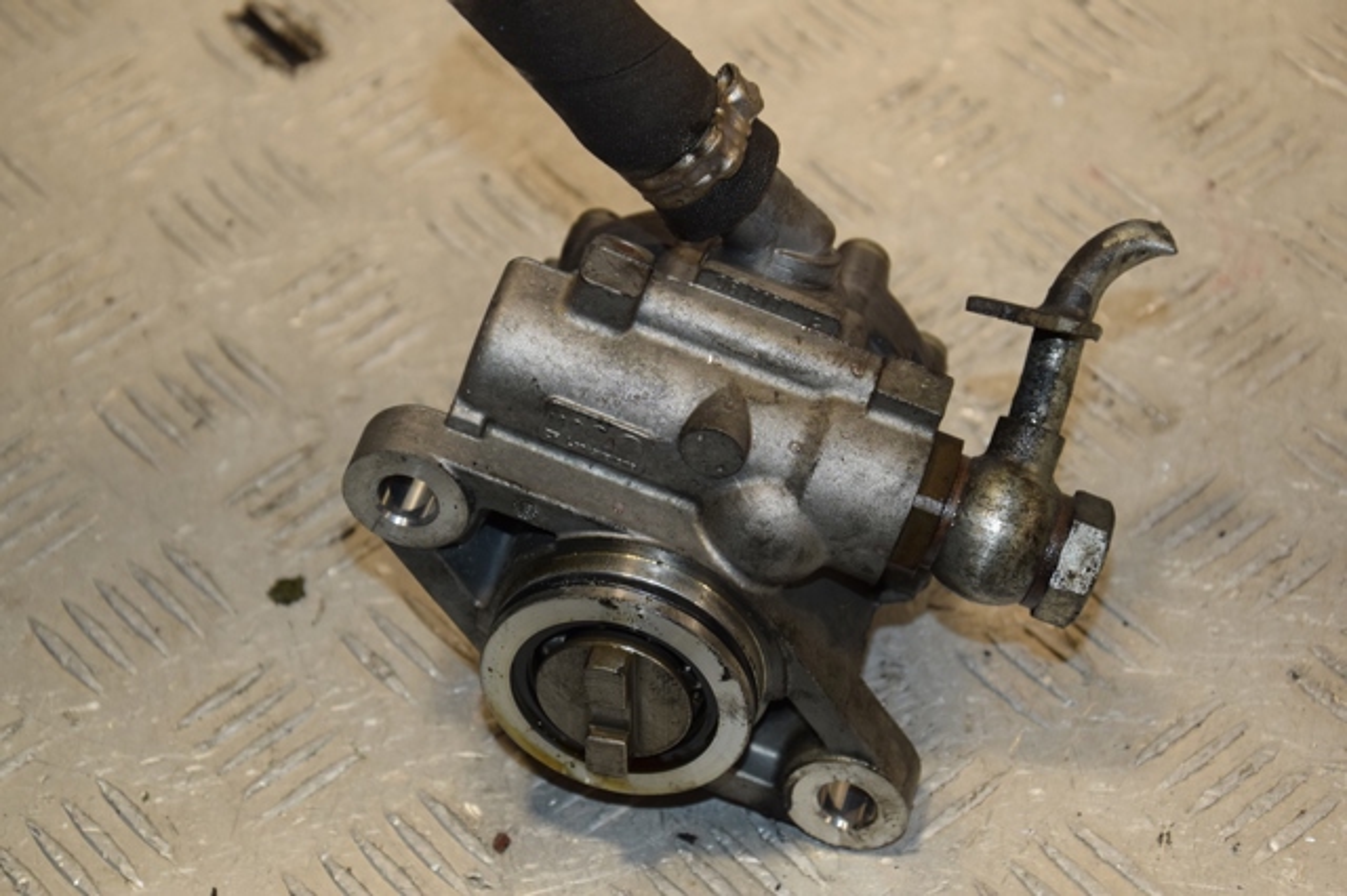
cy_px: 448
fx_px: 3927
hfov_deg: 19.5
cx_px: 674
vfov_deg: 13.0
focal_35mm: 105
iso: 800
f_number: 6.3
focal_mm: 70
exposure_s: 1/200
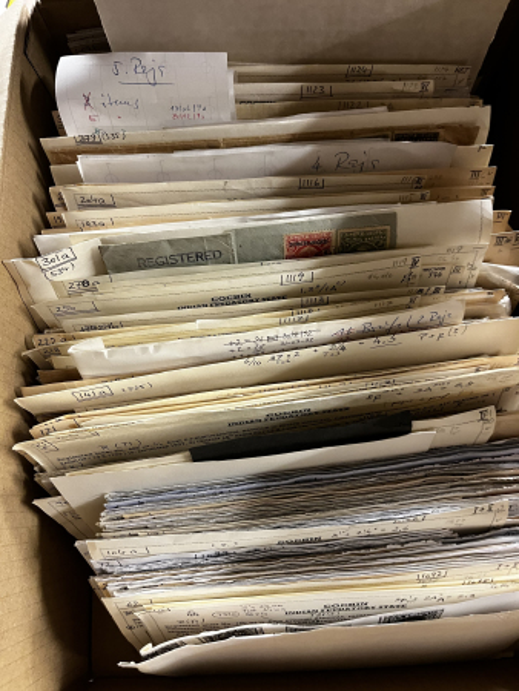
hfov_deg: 53.1
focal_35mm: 26
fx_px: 519
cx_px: 260
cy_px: 346
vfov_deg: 67.3
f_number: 1.6
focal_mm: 5.1
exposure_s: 1/50
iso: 250
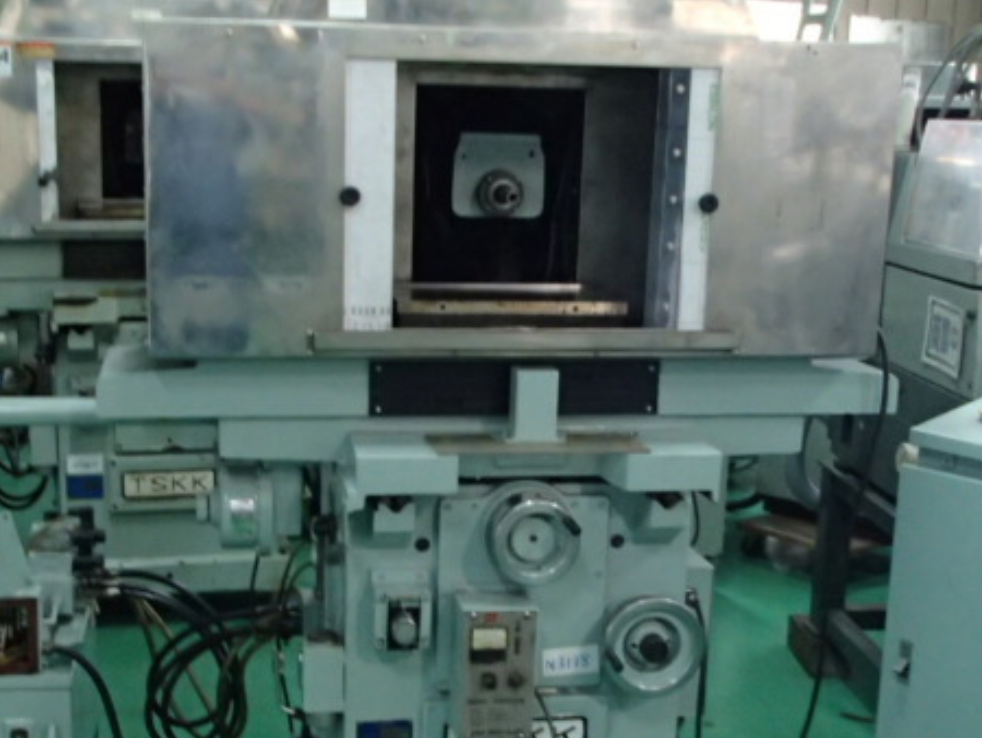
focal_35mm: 54
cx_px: 439
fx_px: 1533
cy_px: 472
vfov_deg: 26.9
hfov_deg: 35.5
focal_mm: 6.83
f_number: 4.6
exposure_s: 1/13
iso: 800
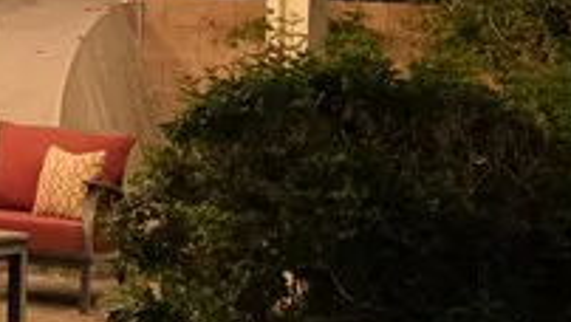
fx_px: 1924
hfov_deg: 14.5
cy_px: -28
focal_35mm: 127
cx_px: -506
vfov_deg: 9.5
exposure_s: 1/60
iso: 1600
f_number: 1.7
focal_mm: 6.3
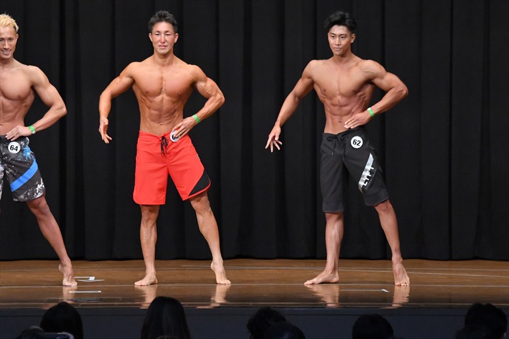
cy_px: 170
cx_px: 254
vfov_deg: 6.8
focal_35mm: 202
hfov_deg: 10.2
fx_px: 2855
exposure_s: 1/400
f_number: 5.6
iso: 8000
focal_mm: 135
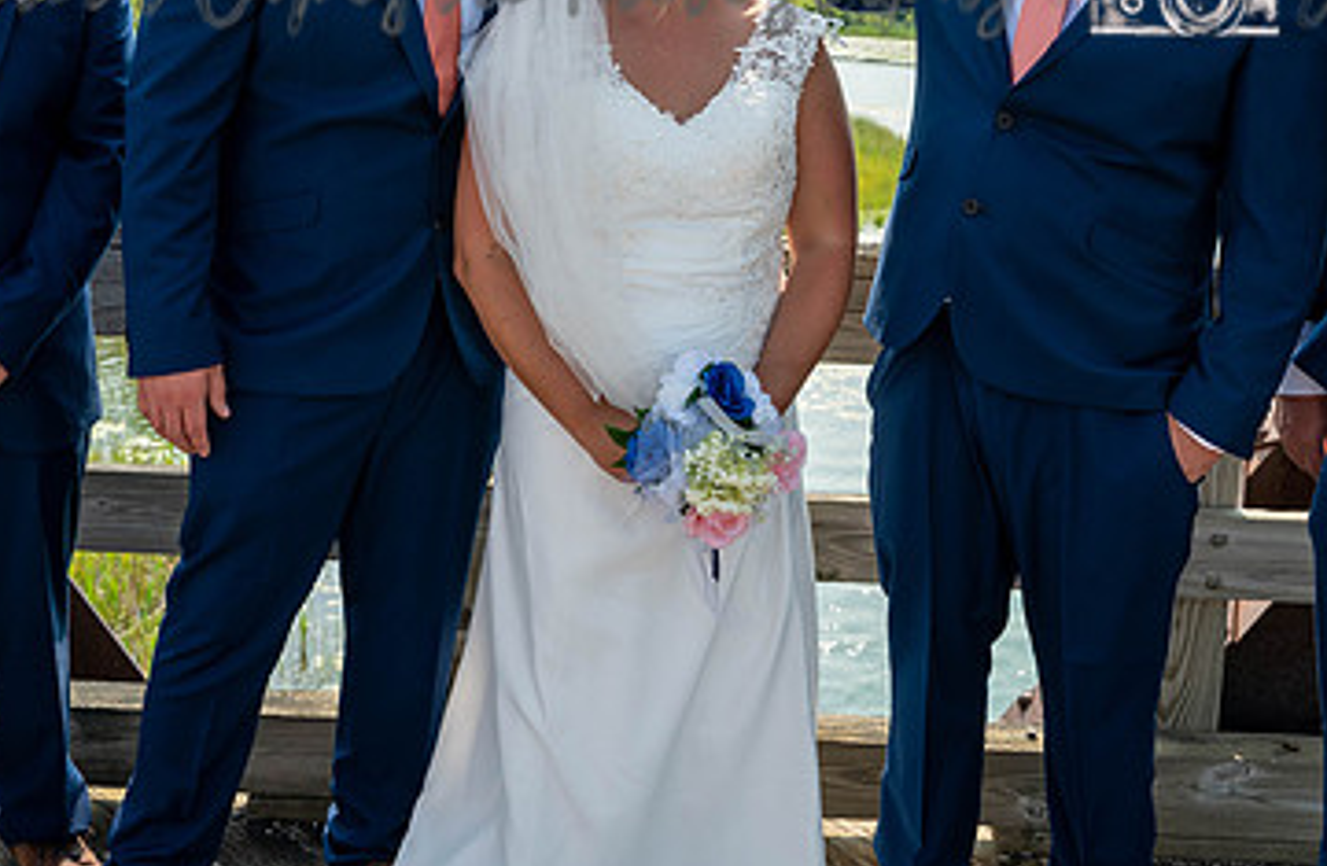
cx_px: 636
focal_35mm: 44
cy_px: 141
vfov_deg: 29.2
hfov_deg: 44.7
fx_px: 1611
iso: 100
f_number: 6.3
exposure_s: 1/320
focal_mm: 24
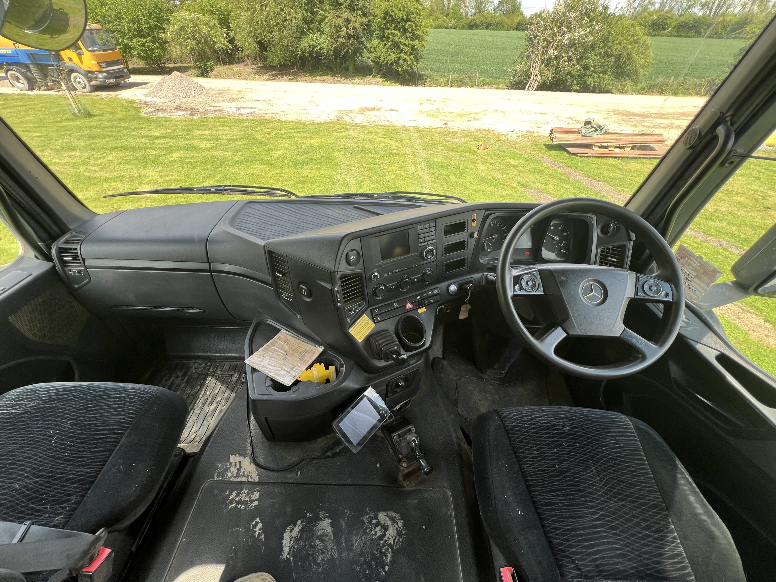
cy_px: 291
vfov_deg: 89.9
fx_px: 291
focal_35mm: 13
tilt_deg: -39.8
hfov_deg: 106.2
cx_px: 388
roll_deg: -2.6
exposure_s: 1/99
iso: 32
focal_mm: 1.57
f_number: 1.8
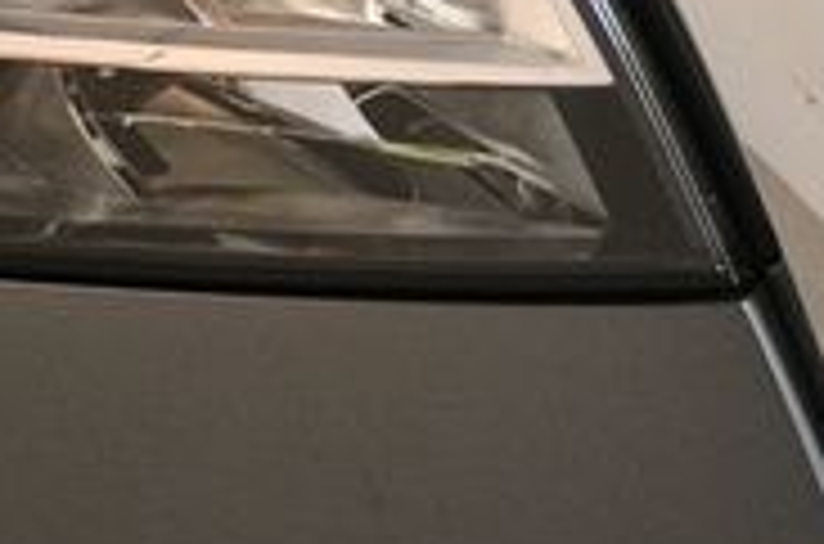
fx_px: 6004
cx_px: -149
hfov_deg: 7.8
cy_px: 54
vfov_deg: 5.2
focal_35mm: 263
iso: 1800
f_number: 4.8
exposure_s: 1/125
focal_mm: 50
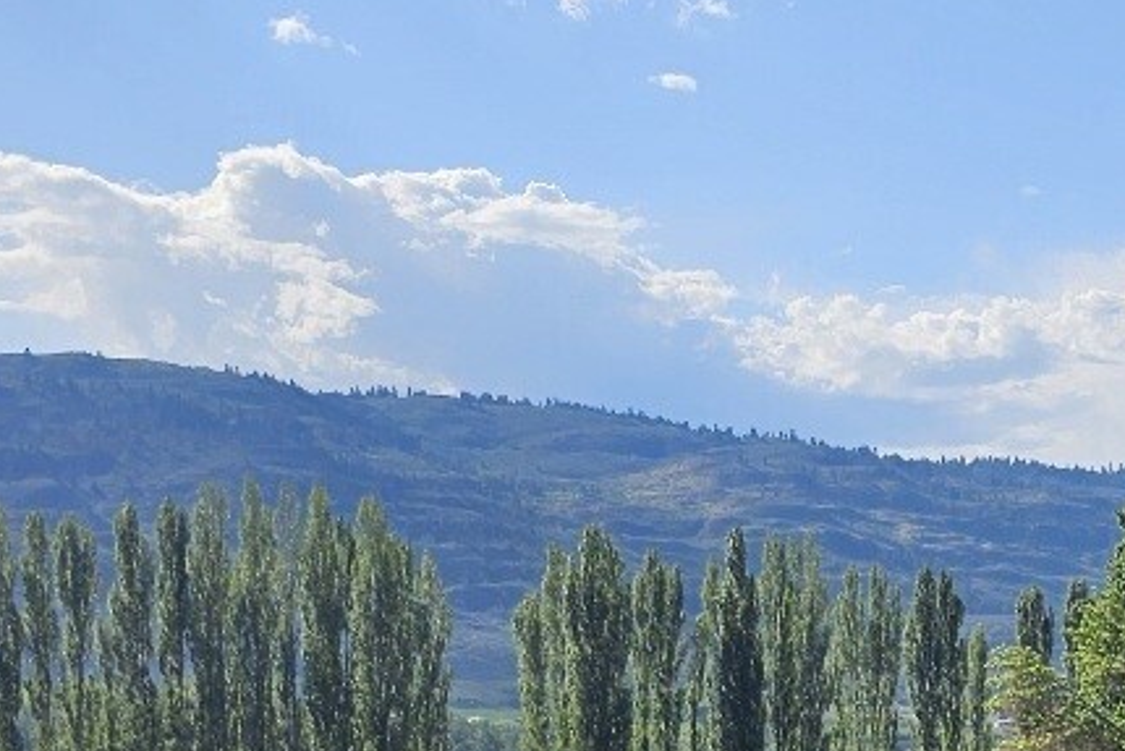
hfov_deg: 21.2
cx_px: 1366
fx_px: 2782
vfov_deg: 14.9
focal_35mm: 89
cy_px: 879
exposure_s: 1/1429
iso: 10
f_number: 1.7
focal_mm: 6.3
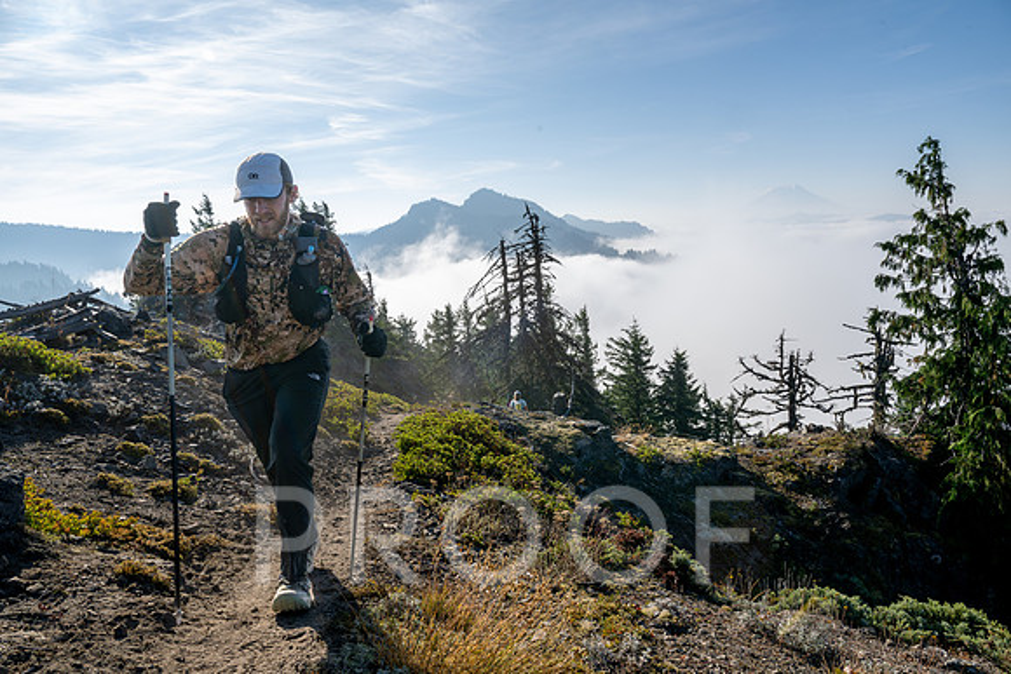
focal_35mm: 24
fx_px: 674
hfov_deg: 73.7
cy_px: 337
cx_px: 506
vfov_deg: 53.2
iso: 400
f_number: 14
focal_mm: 24
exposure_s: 1/320
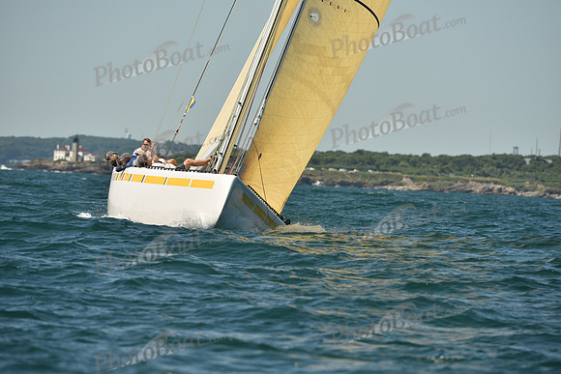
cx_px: 280
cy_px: 187
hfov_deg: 5.2
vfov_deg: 3.4
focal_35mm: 400
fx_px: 6234
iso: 250
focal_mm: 400
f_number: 7.1
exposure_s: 1/1250
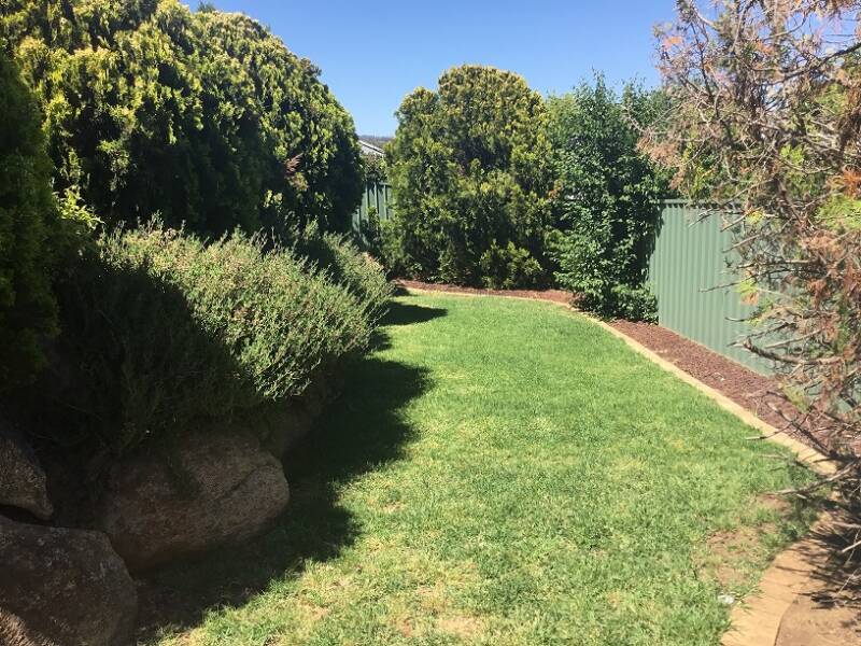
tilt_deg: -12.7
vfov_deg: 45.4
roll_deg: +2.3
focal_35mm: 31
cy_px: 323
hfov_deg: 58.4
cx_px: 430
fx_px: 771
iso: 25
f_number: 2.4
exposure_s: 1/769
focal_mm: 3.3
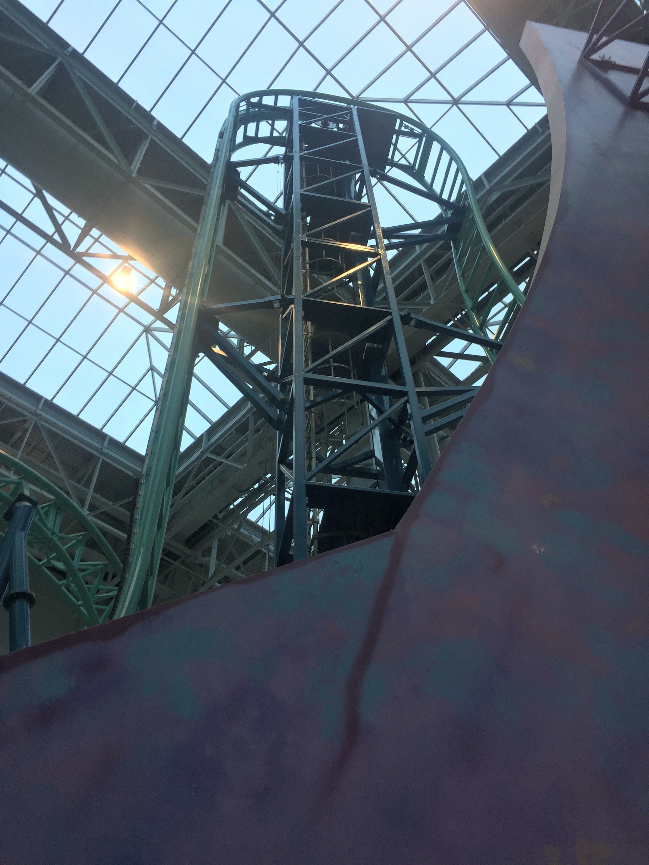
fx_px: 725
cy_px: 432
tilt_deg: +51.8
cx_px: 324
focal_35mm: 29
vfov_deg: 61.7
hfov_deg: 48.2
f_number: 2.2
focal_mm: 4.15
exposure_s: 1/40
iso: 32
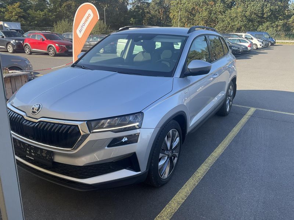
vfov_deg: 48.2
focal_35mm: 29
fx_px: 246
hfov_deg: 61.7
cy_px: 110
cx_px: 147
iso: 25
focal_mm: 3
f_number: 1.8
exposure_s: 1/397
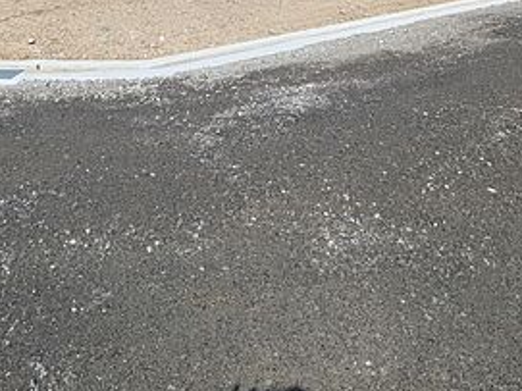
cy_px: -31
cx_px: 206
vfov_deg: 38.3
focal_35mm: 31
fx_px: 467
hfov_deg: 57.9
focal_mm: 1.83
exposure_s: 1/1689
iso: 56
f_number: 2.2
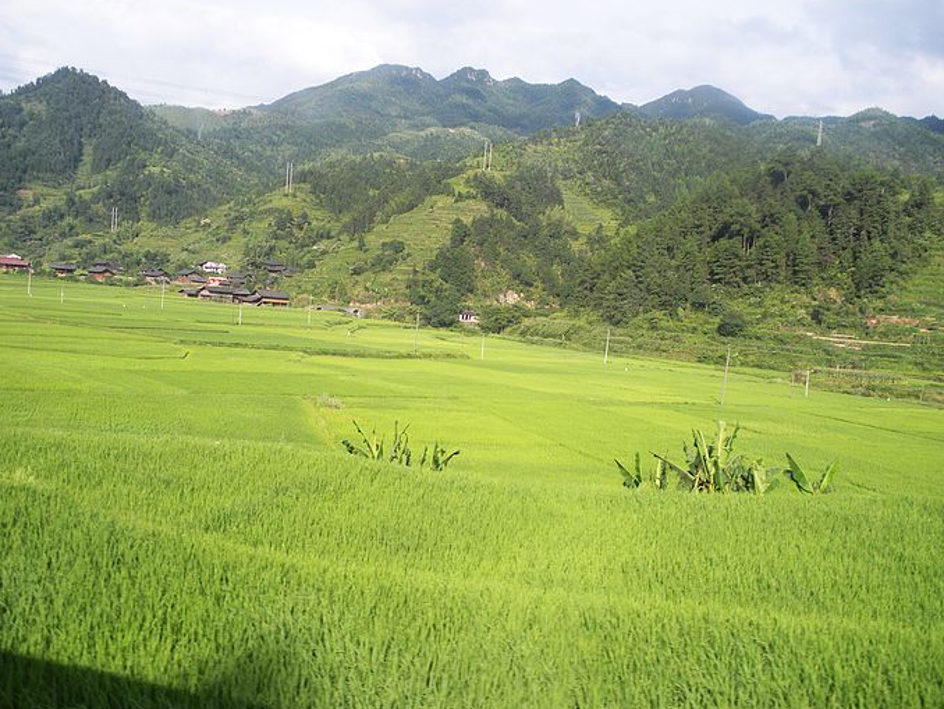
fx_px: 1037
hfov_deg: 49.0
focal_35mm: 38
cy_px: 367
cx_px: 476
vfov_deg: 37.7
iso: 64
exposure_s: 1/305
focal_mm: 6.3
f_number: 3.5
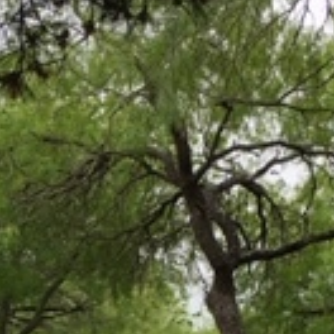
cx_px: -10
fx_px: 1354
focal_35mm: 124
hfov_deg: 13.8
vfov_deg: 13.4
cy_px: 476
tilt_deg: -4.5
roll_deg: -0.8
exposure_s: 1/561
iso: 25
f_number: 2.2
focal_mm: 4.15
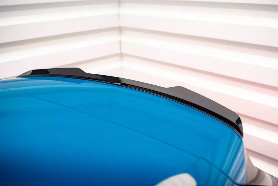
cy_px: 94
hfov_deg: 49.0
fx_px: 305
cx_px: 149
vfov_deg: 33.9
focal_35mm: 39
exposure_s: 1/125
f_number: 2.5
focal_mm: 35
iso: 1000
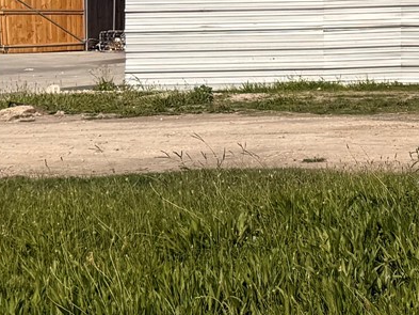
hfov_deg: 14.3
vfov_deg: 11.7
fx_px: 1513
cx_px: 708
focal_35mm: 125
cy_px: -9
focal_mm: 6.76
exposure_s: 1/8130
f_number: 1.78
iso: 80
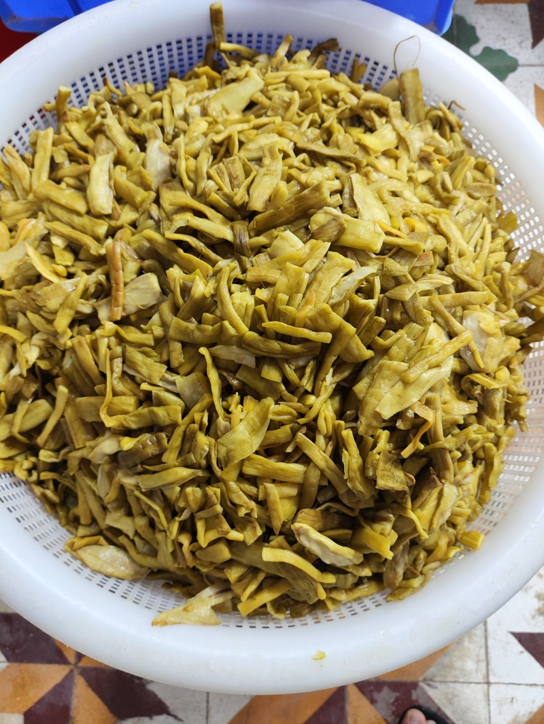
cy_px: 362
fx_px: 502
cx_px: 272
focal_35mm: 24
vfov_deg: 71.6
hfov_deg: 56.9
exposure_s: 1/33.3
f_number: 1.8
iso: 304
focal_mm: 4.68
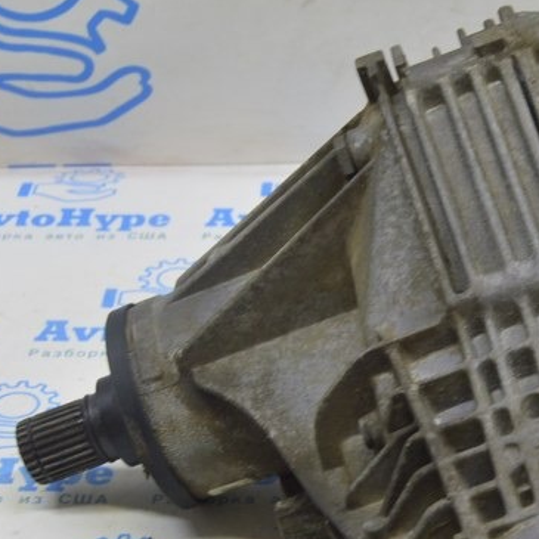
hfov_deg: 18.3
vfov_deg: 18.6
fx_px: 1638
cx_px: 521
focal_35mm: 93
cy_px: 368
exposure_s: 1/20
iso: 400
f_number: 5.6
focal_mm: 26
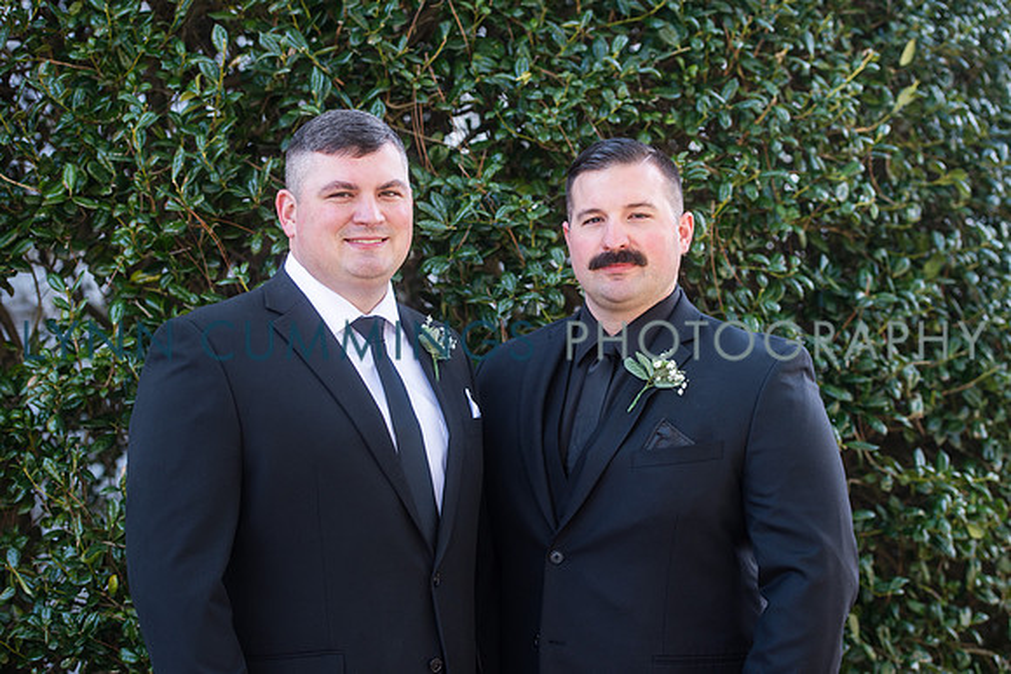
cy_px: 365
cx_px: 547
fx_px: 2281
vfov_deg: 16.8
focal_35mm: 81
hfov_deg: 25.0
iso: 160
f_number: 3.5
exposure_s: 1/250
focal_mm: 75
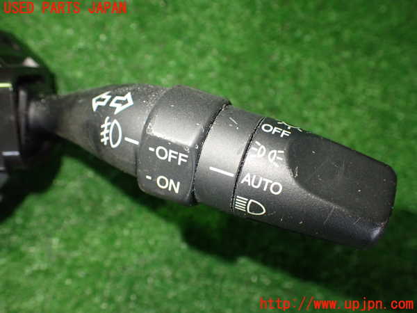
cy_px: 156
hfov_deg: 60.0
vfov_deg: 46.8
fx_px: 361
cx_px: 208
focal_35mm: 30
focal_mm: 5.4
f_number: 2.3
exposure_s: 1/60
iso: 800
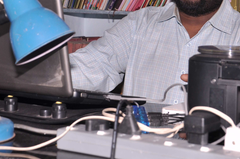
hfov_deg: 18.1
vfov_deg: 12.2
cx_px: 190
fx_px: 746
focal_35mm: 112
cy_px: 36
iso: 200
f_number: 5.6
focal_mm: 40
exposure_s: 1/125
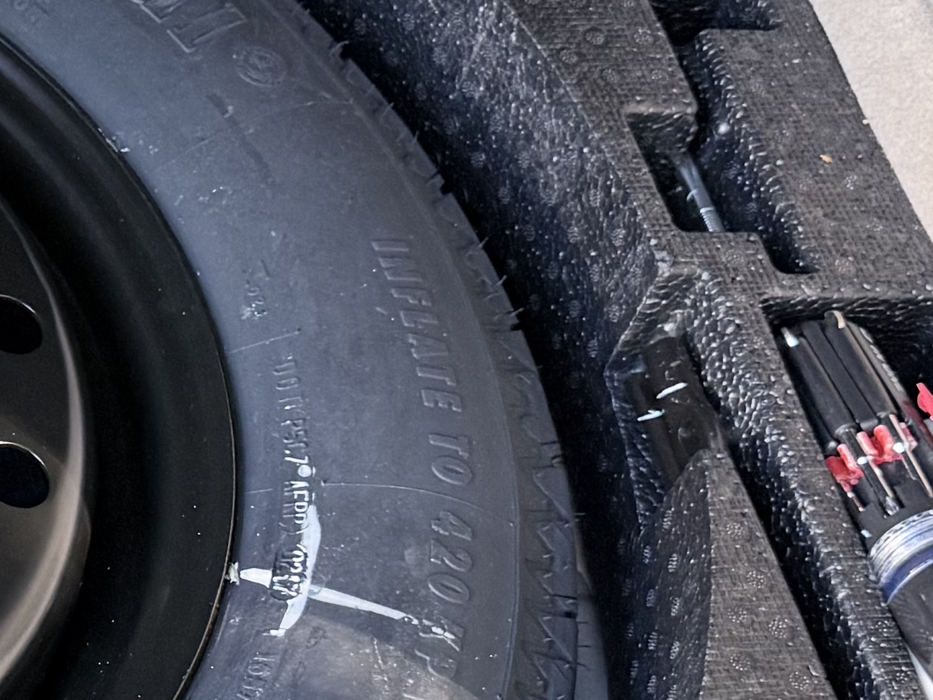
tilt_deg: -53.2
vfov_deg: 13.9
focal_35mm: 106
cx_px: -409
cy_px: 611
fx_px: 2857
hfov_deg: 17.0
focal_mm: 6.76
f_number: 1.78
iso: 200
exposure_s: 1/75
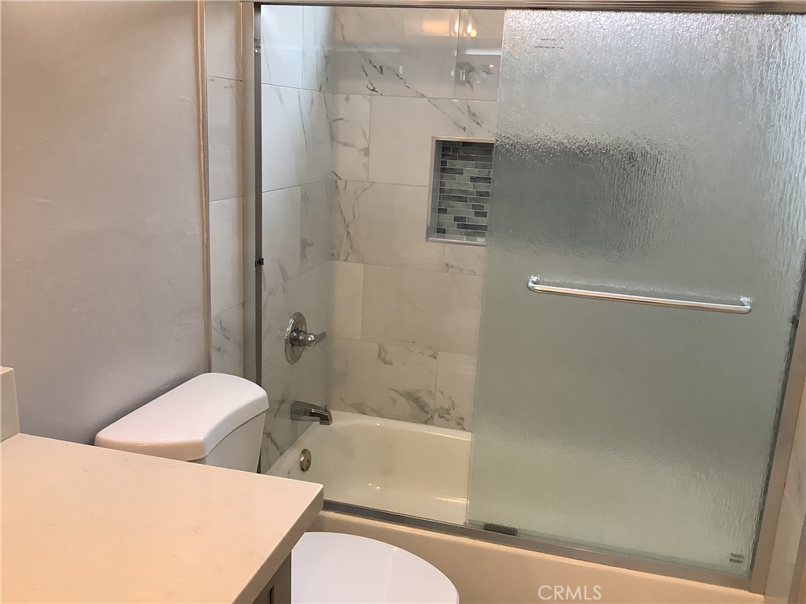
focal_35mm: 31
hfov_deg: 58.4
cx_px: 403
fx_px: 722
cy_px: 302
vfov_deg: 45.4
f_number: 2.4
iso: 125
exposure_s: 1/60
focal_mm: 3.3
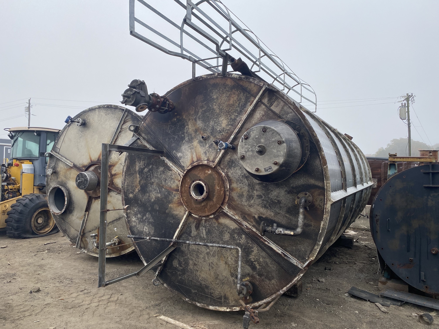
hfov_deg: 67.3
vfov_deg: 53.1
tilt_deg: +1.3
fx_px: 330
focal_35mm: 26
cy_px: 164
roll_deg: -1.0
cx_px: 220
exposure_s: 1/217
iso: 32
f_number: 1.8
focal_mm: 4.25
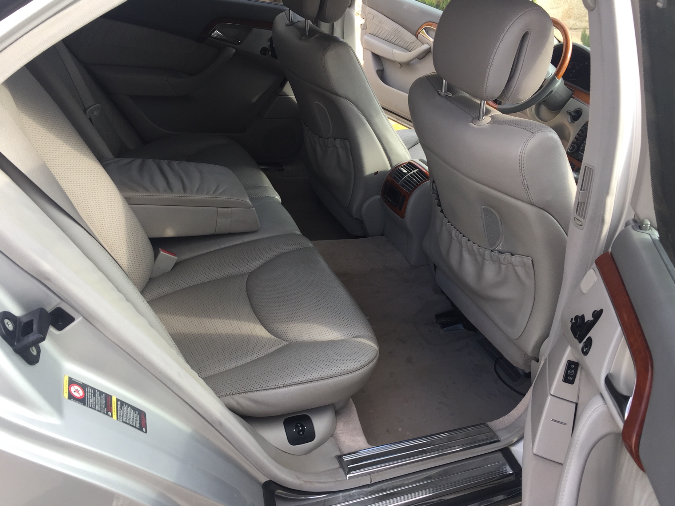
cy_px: 253
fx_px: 585
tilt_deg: -34.9
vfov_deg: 46.8
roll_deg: -2.6
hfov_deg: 60.0
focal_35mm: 30
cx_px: 345
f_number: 2.2
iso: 32
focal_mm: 4.15
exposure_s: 1/170
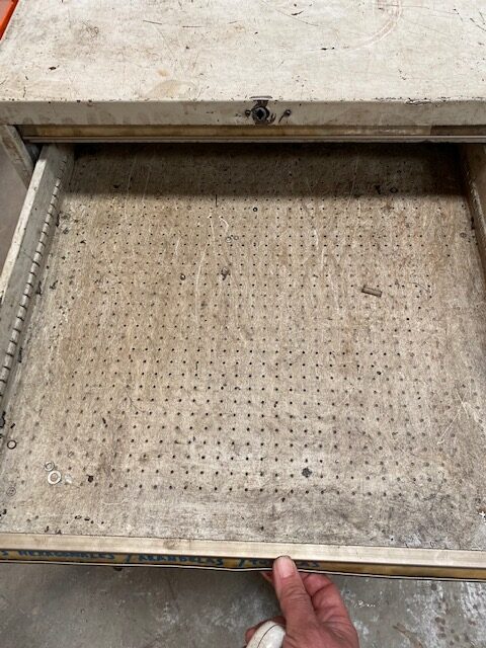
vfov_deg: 67.3
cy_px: 324
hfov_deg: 53.1
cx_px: 243
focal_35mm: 26
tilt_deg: -59.5
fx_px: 487
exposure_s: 1/122
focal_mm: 4.25
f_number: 1.8
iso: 64
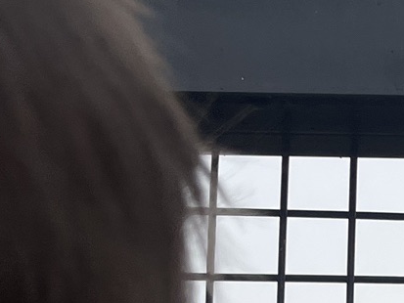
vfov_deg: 10.7
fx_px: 1471
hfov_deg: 15.2
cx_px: 463
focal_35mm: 126
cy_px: 616
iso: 32
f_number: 1.6
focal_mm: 5.1
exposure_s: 1/3663
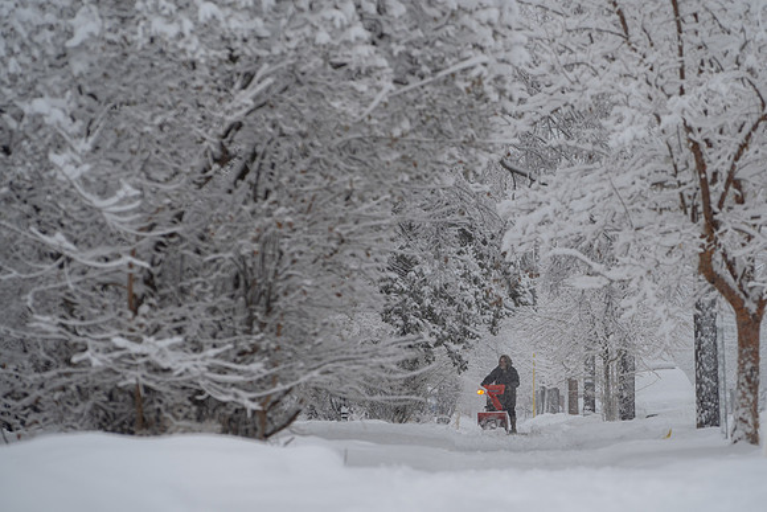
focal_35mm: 241
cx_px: 462
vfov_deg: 5.7
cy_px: 256
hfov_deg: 8.5
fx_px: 5136
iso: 250
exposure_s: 1/640
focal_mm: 200
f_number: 5.6
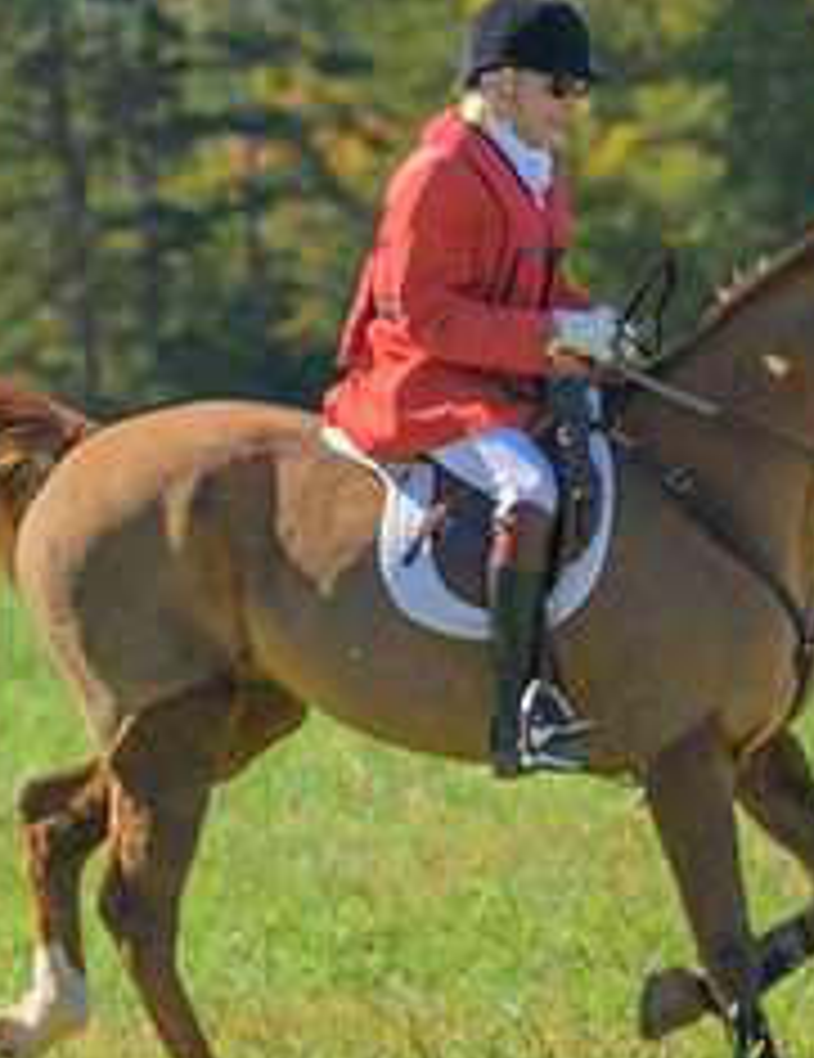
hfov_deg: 3.7
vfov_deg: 4.8
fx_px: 12671
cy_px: 369
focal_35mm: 411
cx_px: 919
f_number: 4
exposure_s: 1/800
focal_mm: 100
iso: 200
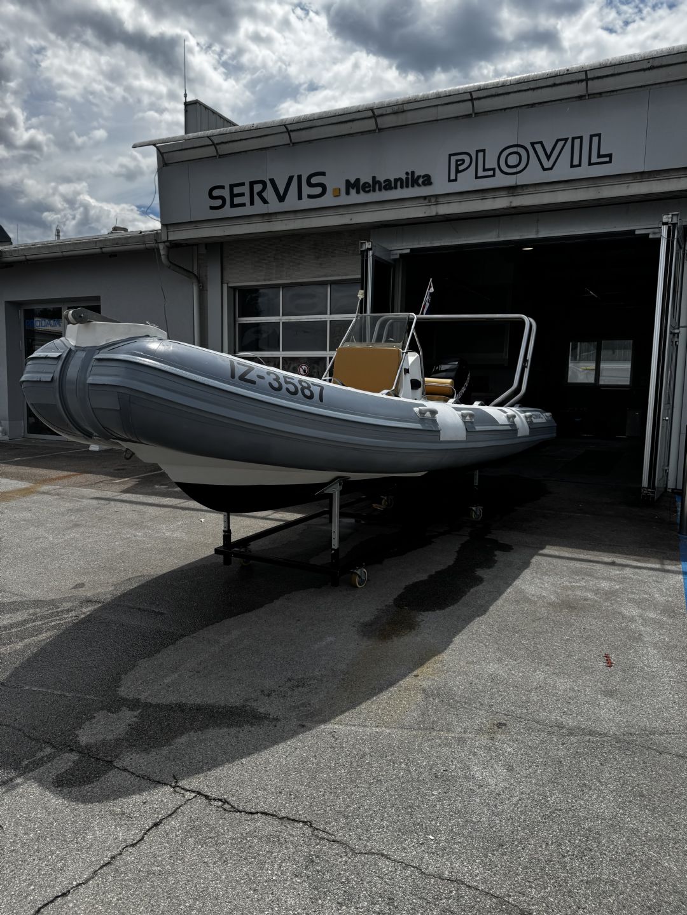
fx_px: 635
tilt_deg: -9.2
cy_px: 458
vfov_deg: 71.6
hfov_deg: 56.8
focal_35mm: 24
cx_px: 344
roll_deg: -1.3
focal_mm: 6.76
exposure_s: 1/4950
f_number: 1.78
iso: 80
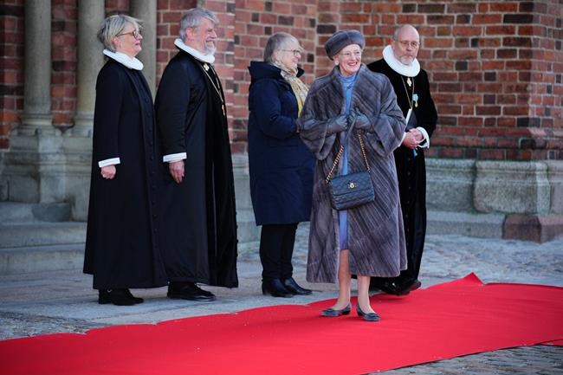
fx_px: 2079
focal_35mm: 133
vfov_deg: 10.3
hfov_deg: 15.4
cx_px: 282
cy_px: 188
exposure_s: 1/400
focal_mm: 133
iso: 250
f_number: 3.2
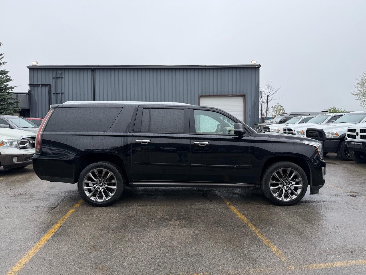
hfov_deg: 71.6
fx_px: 254
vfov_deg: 56.8
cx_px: 183
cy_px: 138
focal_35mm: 24
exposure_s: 1/992
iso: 80
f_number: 1.78
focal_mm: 6.76
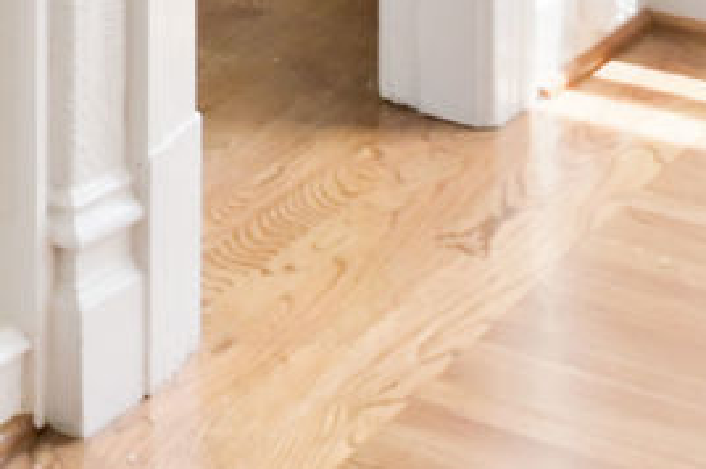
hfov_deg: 13.4
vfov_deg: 9.3
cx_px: -801
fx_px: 2488
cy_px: -760
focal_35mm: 127
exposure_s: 1/40
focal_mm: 17
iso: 400
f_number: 11
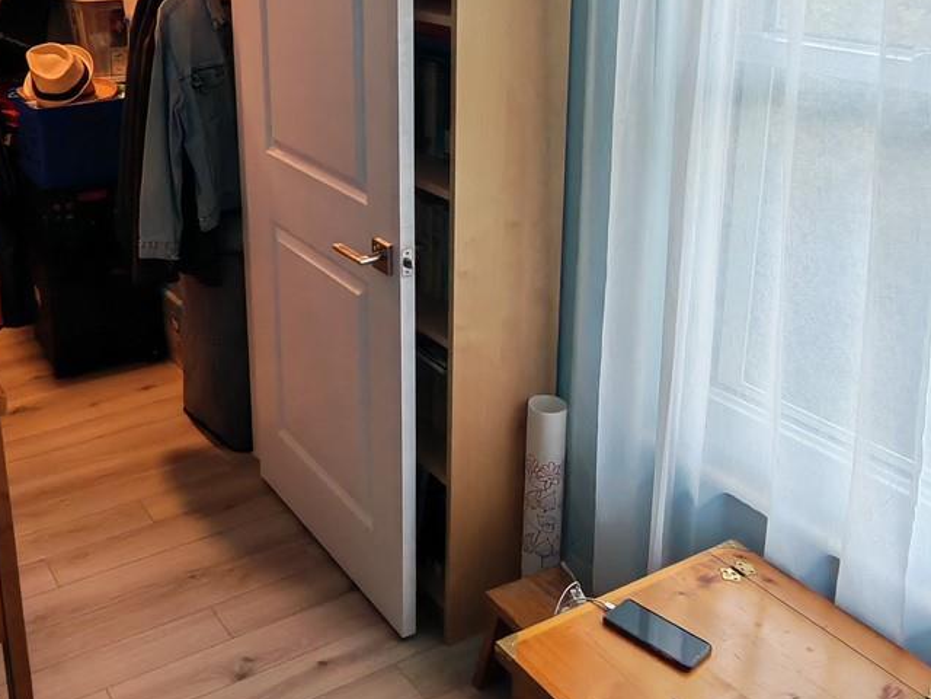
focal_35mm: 40
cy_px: 160
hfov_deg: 46.0
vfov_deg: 35.0
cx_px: 304
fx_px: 1076
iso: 100
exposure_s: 1/50
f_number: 2.2
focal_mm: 1.96
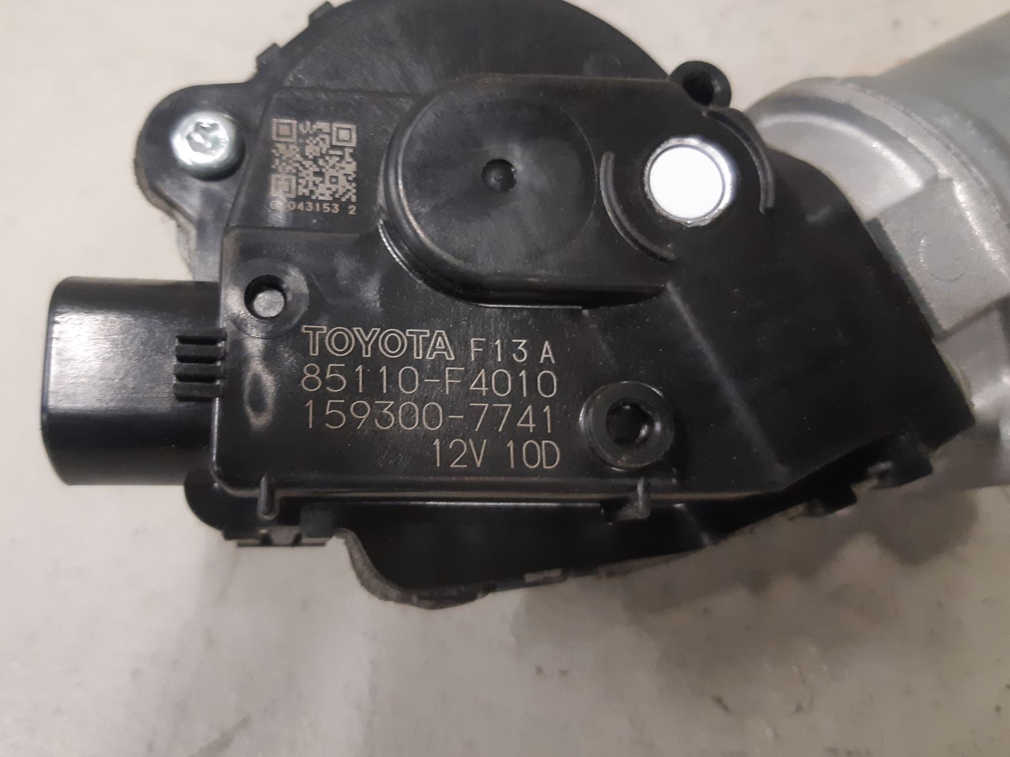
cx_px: 436
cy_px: 340
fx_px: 904
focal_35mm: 31
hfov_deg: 58.1
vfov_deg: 45.4
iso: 250
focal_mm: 3.93
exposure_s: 1/50
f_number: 1.7
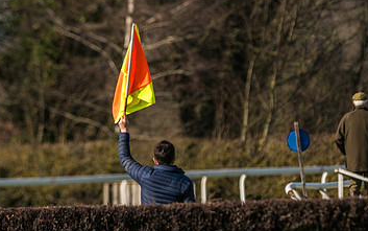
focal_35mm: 1054
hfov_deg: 2.0
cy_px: 74
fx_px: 10576
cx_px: 144
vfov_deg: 1.2
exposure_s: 1/2000
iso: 100
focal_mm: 400
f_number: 5
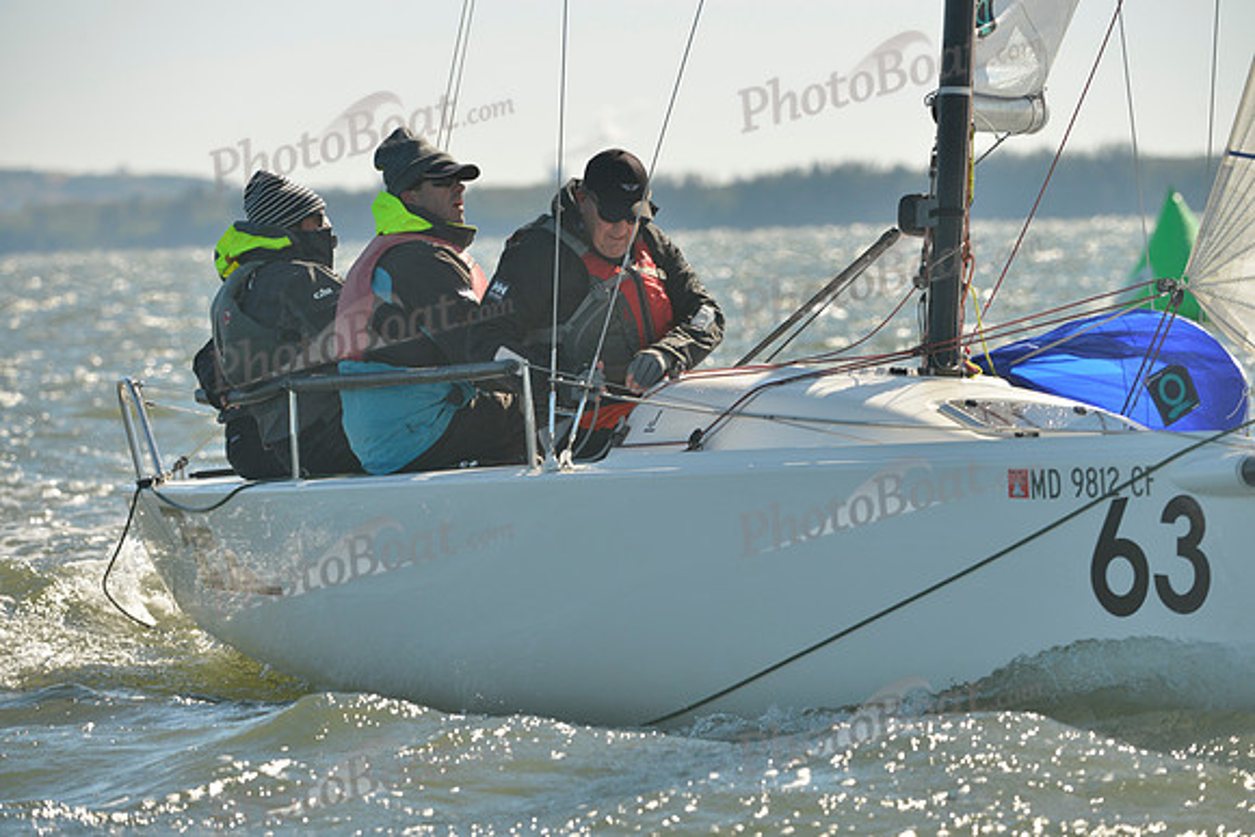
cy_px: 418
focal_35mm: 270
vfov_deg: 5.1
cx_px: 628
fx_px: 9414
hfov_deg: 7.6
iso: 200
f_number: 6.3
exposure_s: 1/640
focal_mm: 270
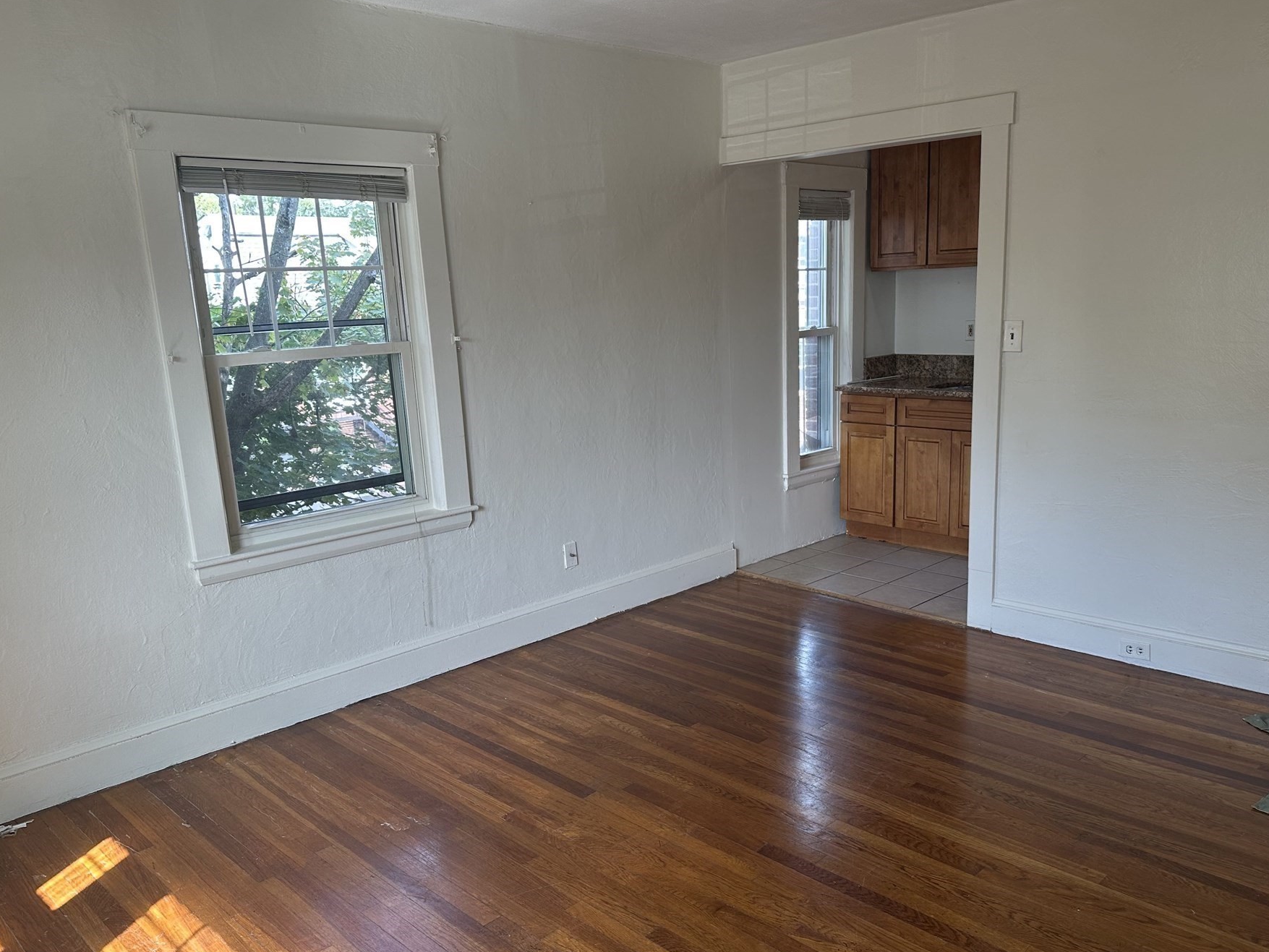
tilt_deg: -10.5
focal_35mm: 28
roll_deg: +2.8
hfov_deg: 63.3
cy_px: 523
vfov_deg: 49.7
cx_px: 688
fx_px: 1027
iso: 80
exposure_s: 1/120
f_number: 1.78
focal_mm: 6.86
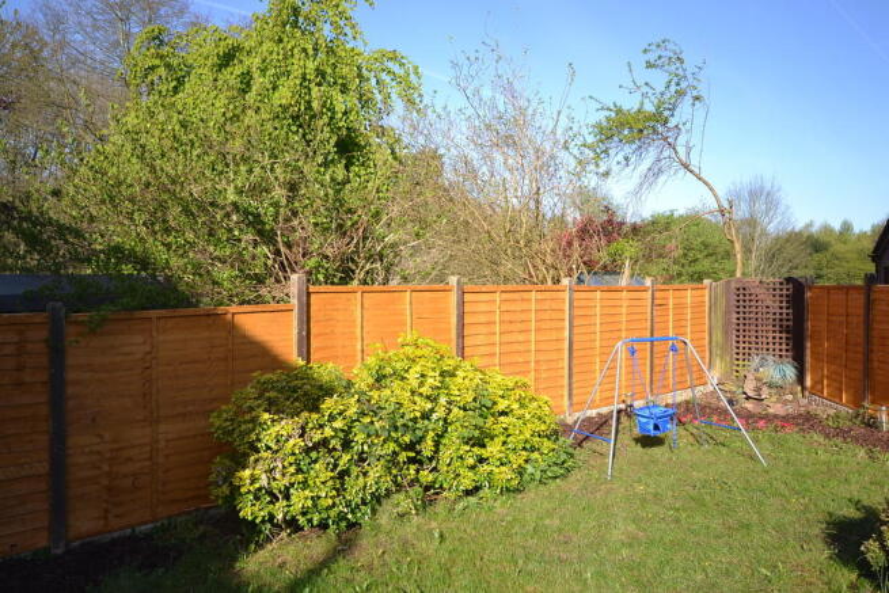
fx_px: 741
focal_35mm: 30
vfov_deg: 43.6
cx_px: 444
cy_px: 296
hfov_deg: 61.9
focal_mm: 20
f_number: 6.3
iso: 100
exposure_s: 1/160
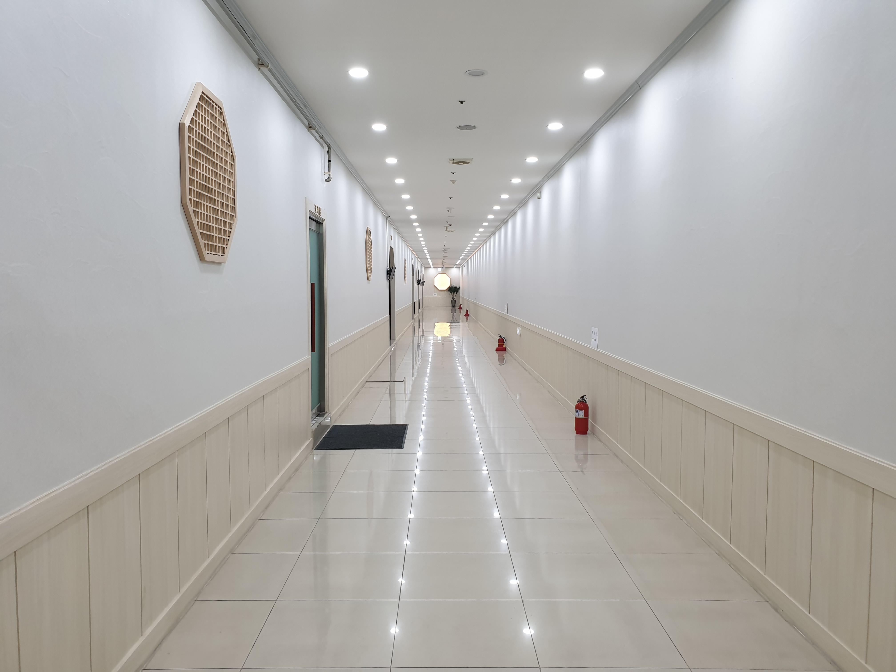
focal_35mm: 26
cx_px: 448
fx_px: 673
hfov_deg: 67.3
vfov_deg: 53.1
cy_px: 336
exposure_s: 1/60
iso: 100
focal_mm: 4.3
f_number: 2.4
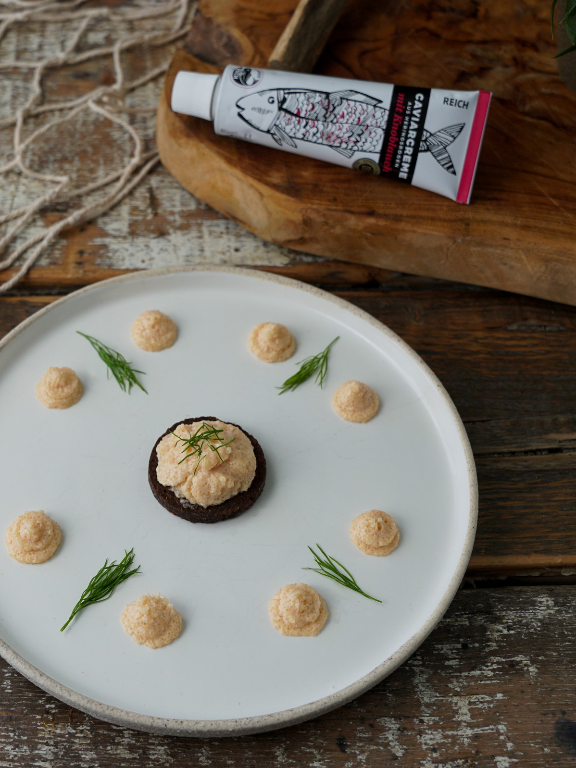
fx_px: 1154
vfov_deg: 36.8
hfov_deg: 27.8
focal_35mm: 52
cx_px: 170
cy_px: 384
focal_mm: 24
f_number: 4
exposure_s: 1/160
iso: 250
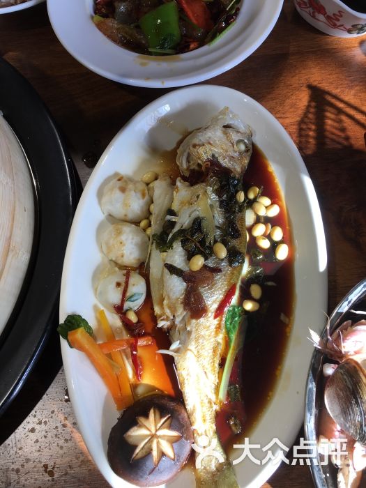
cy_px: 244
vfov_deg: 61.7
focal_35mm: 29
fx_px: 409
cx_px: 183
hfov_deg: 48.2
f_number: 2.2
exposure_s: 1/109
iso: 25
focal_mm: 4.15
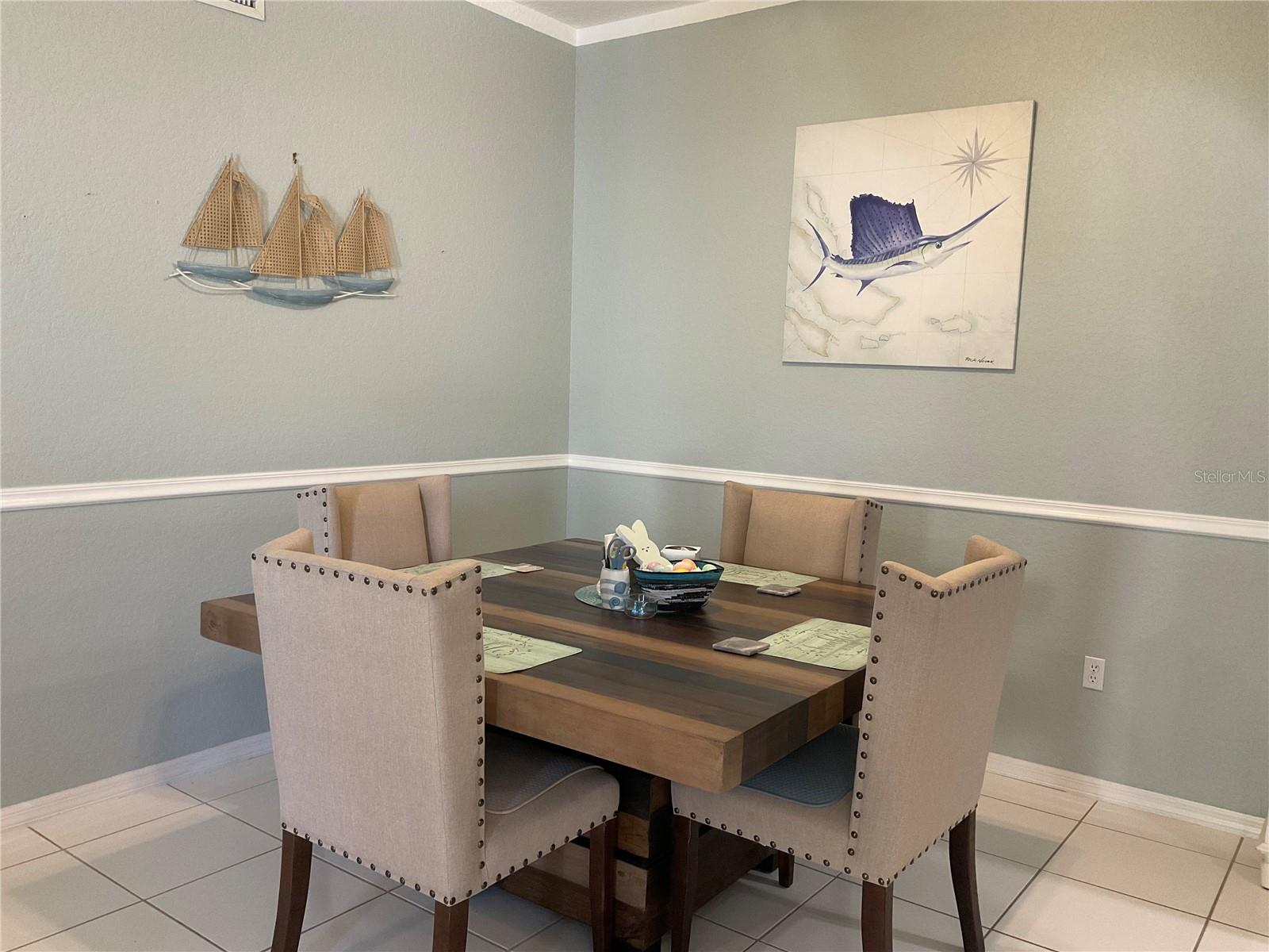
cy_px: 476
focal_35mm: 29
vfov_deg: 48.2
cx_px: 634
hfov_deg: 61.7
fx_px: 1063
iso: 100
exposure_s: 1/60
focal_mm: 3
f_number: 1.8
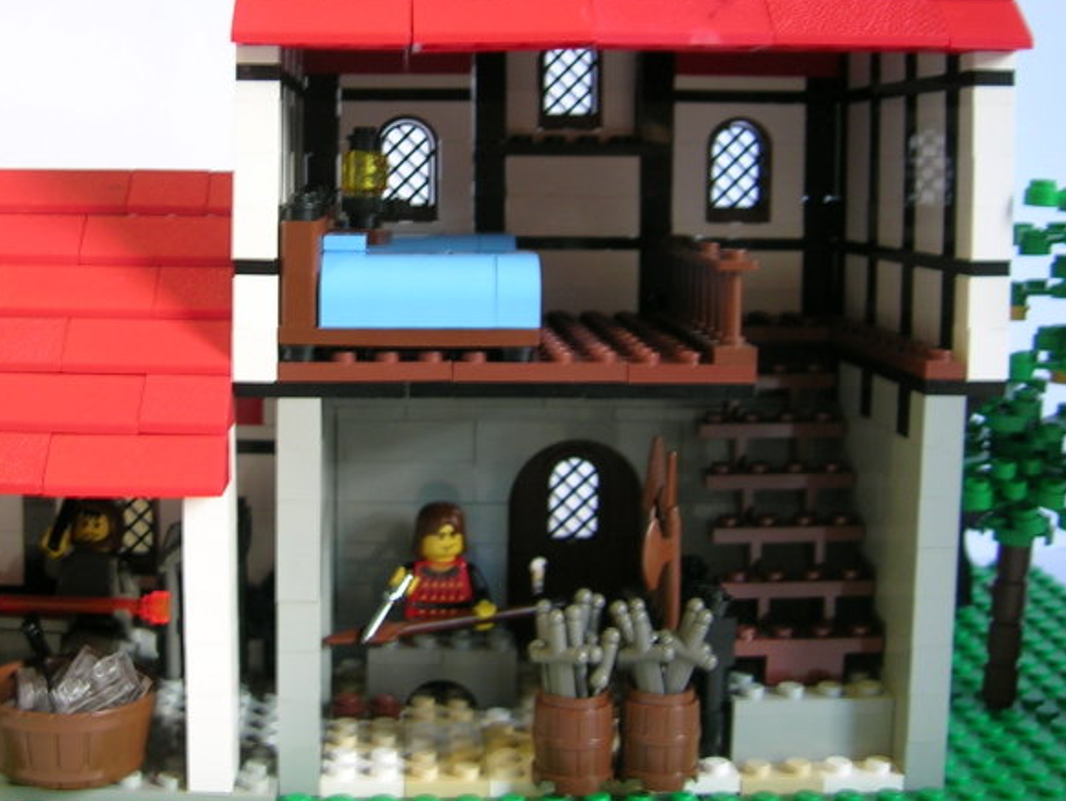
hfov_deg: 39.1
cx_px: 340
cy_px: 291
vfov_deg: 30.2
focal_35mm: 48
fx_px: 1479
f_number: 2.8
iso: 50
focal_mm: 5.4
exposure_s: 1/4.4
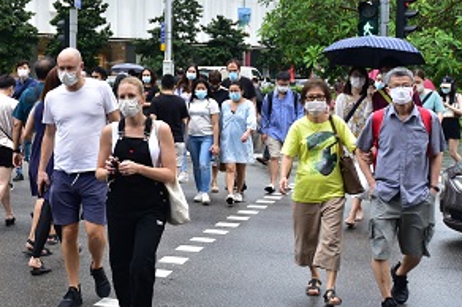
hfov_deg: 26.6
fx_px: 923
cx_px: -3
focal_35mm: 72
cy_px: 104
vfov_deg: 18.8
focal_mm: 35
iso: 800
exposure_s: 1/400
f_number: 5.6
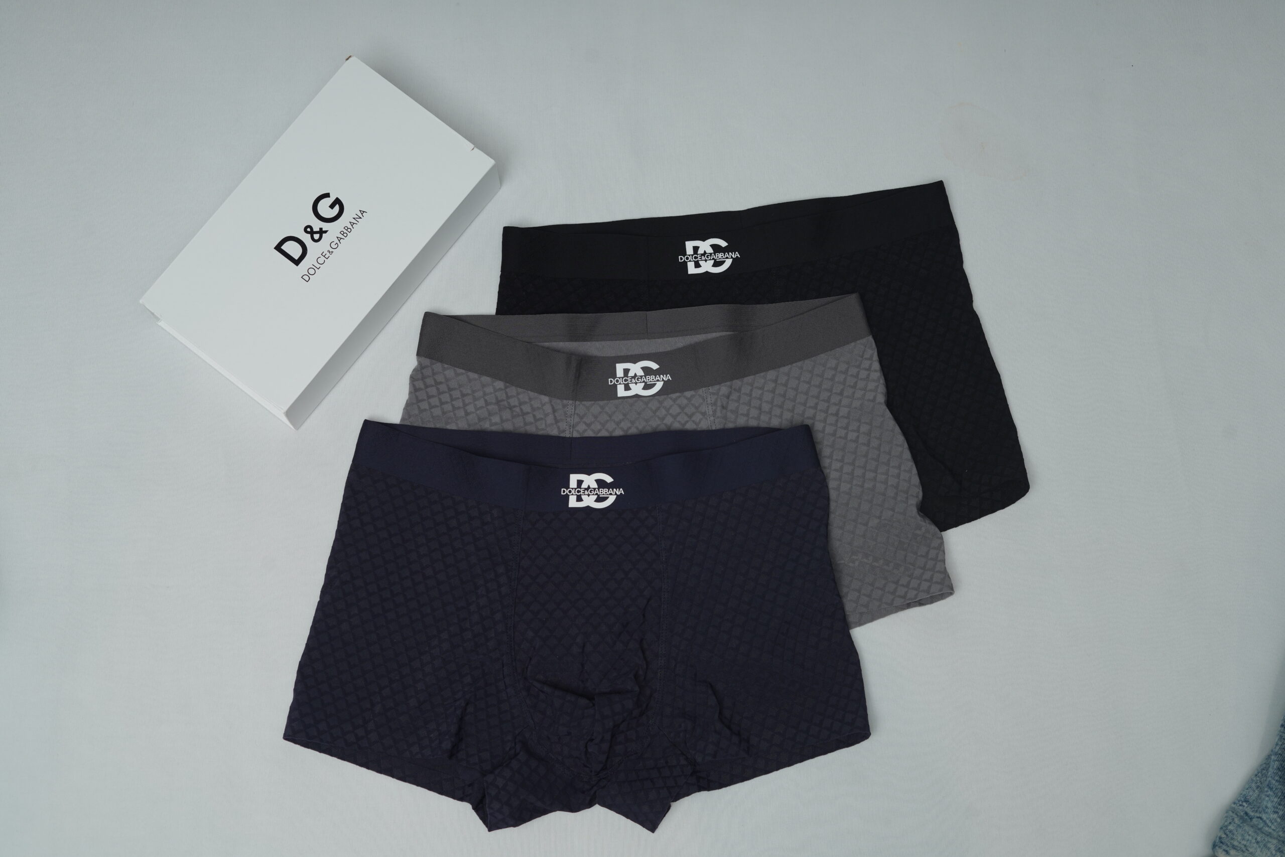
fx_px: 1785
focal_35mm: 50
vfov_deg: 27.0
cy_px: 428
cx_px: 642
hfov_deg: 39.6
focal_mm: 50
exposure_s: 1/200
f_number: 6.3
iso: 320
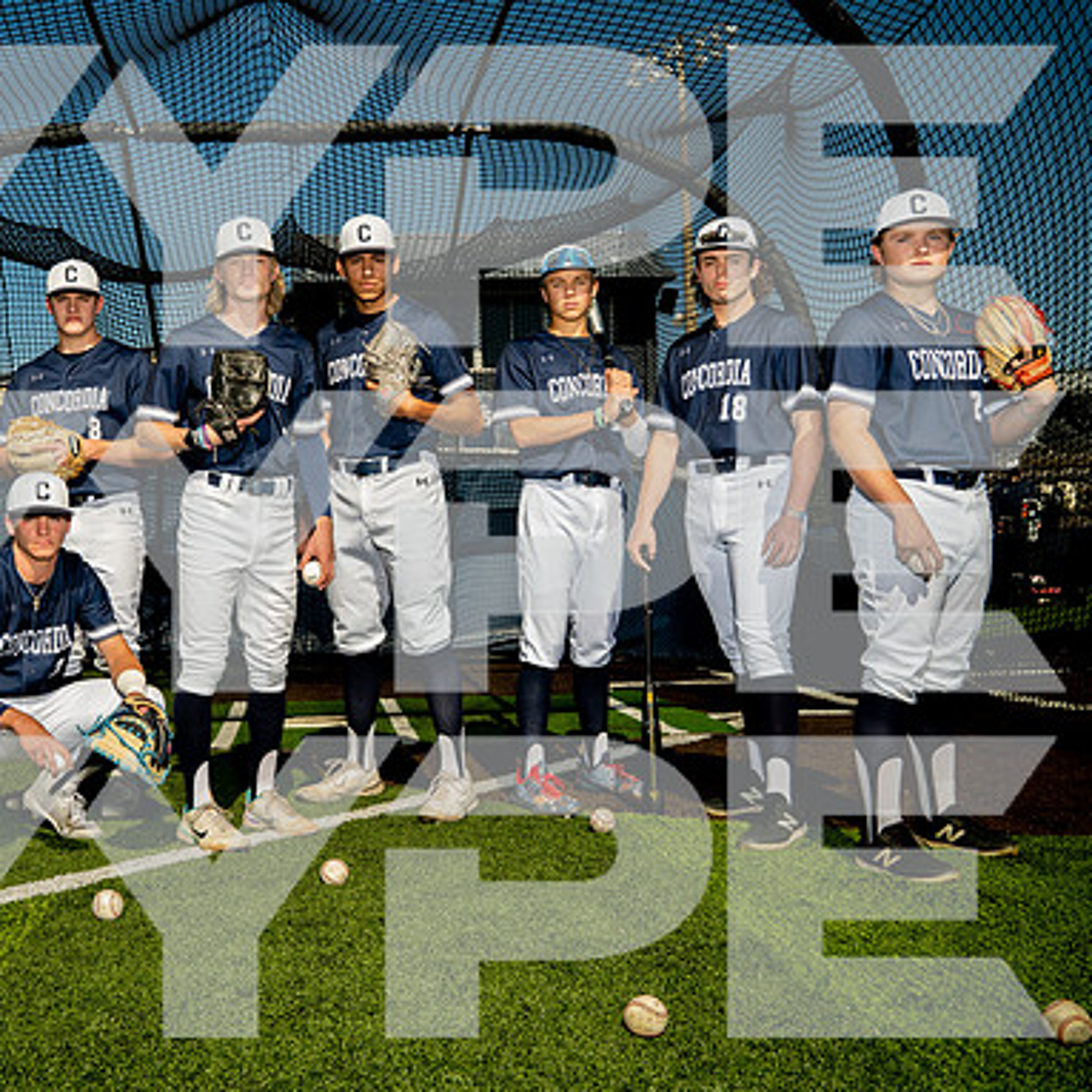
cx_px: 339
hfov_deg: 45.2
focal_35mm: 36
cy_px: 543
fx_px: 1285
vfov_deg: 46.0
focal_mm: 28
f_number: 6.3
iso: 100
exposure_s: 1/250
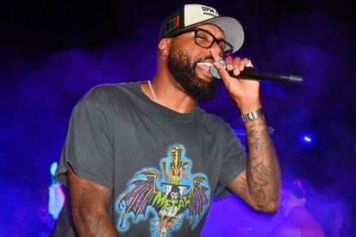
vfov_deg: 21.2
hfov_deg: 31.4
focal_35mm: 64
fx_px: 633
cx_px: 179
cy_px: 126
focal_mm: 55
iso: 1000
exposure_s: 1/20
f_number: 16
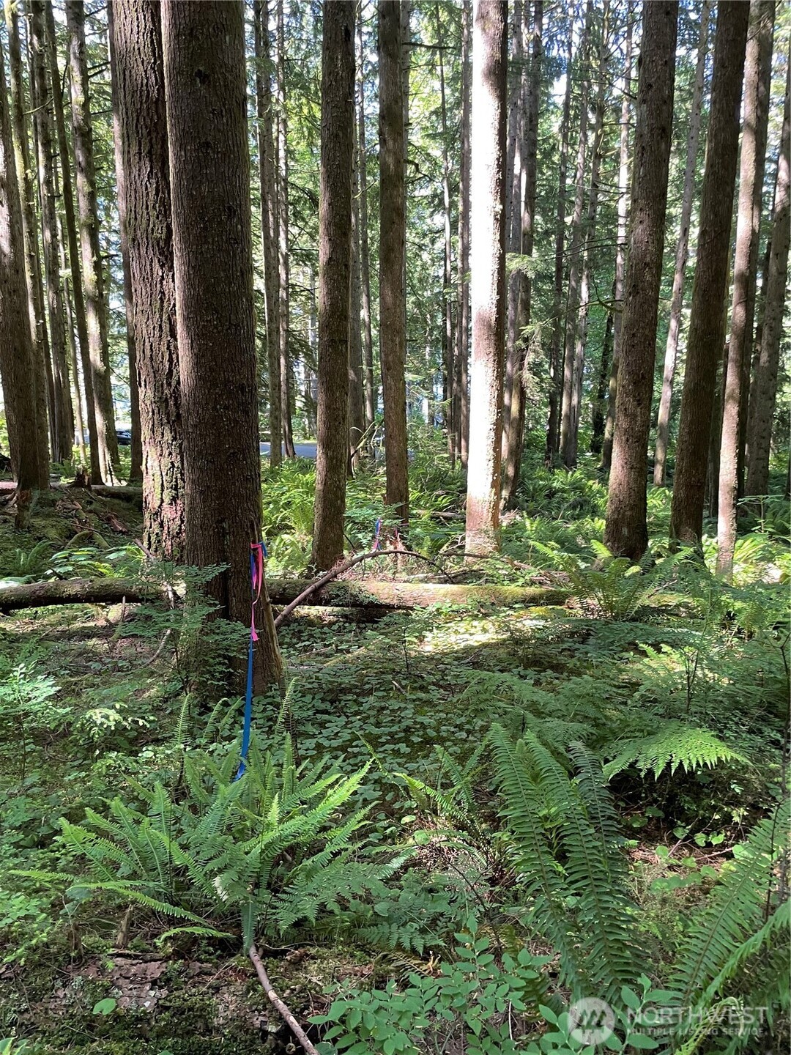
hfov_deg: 53.1
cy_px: 528
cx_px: 396
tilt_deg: -11.5
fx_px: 792
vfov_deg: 67.3
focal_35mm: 26
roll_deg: +0.3
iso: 125
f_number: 1.6
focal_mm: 4.2
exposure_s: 1/95
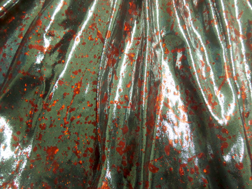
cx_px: 126
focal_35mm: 24
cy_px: 94
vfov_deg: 56.8
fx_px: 175
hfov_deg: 71.6
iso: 400
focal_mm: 4
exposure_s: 1/20
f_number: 3.2
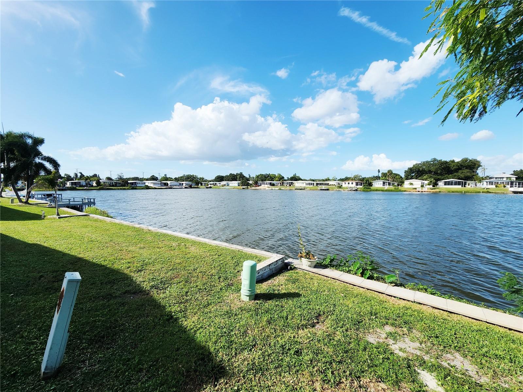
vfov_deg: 89.9
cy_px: 196
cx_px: 262
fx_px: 196
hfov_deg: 106.2
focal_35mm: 13
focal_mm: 2.2
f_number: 2.2
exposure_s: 1/1737
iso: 50
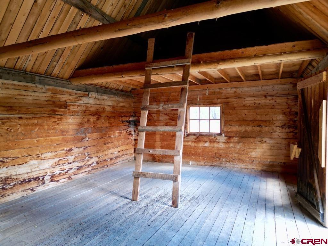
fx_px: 227
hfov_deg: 71.6
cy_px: 123
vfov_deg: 56.8
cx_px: 164
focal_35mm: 24
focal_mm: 6.72
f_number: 1.7
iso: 100
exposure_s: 1/20
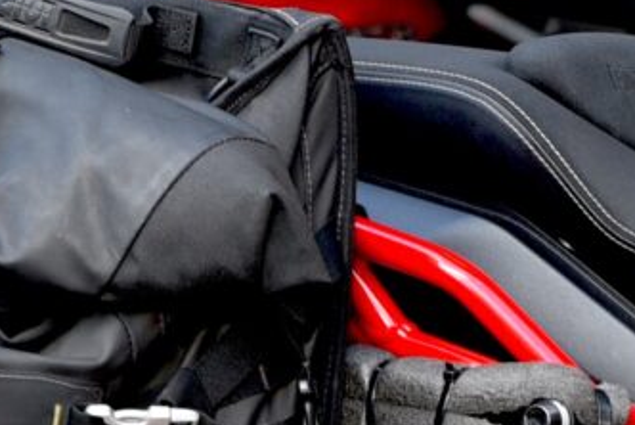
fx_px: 8439
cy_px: 503
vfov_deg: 2.9
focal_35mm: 478
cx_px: 1662
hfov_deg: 4.2
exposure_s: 1/80
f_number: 4.5
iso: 200
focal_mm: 62
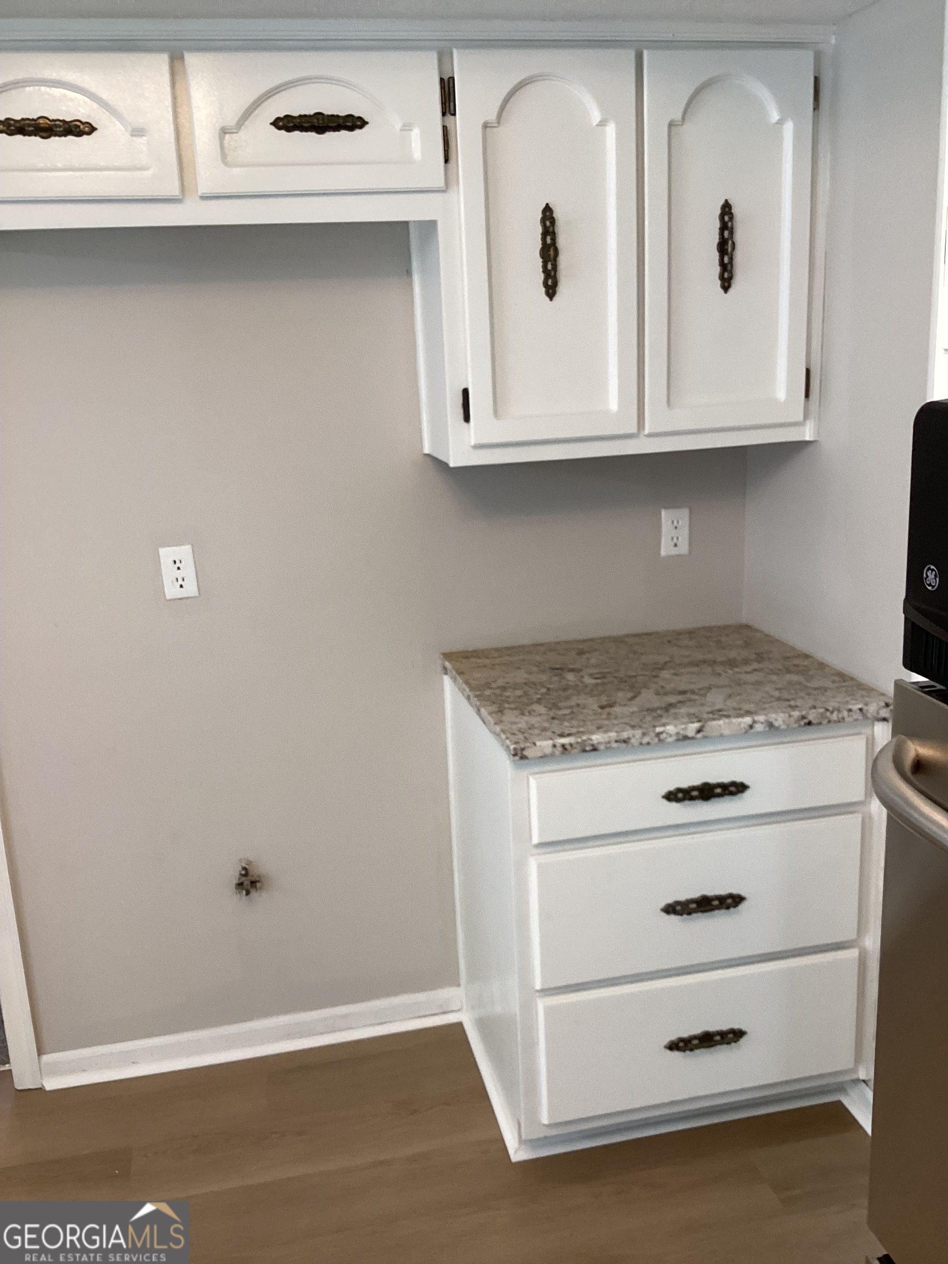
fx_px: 1132
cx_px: 474
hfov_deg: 45.4
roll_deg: +2.9
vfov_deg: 58.4
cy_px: 632
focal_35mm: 31
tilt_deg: -14.8
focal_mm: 3.3
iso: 100
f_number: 2.4
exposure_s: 1/60
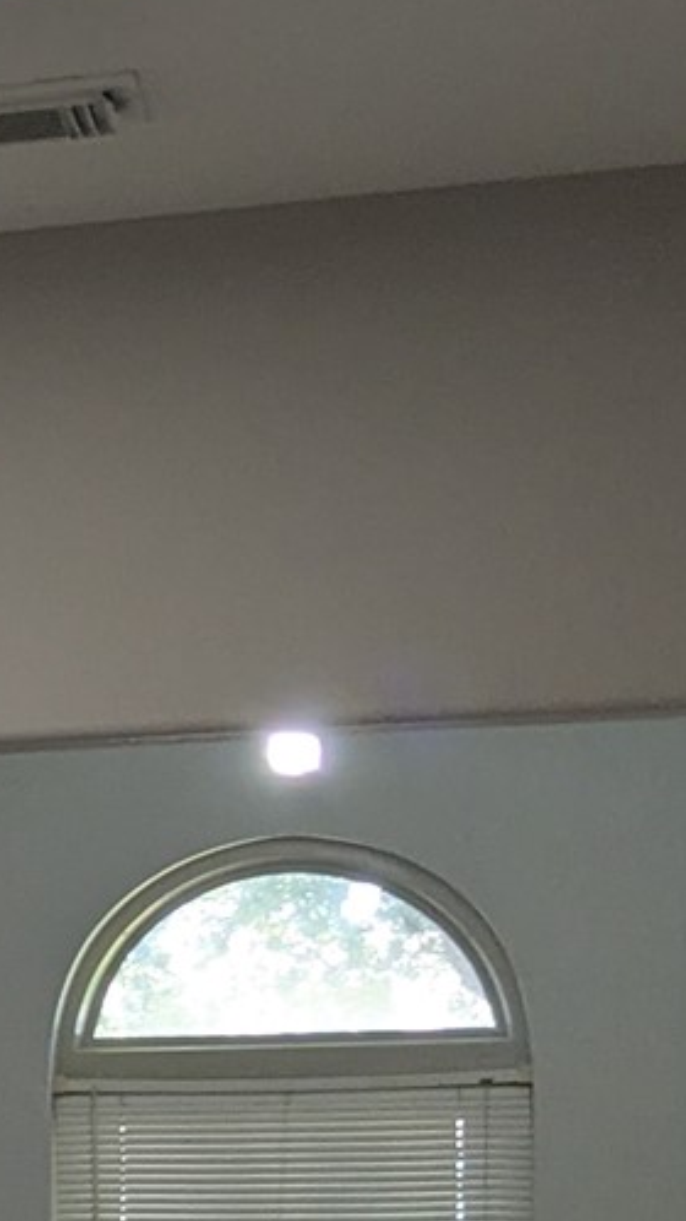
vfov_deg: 17.1
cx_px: -1093
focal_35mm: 121
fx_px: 3914
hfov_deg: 8.8
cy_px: 1341
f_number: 1.73
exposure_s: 1/60
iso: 58
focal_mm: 4.38
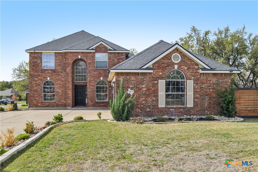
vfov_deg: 42.3
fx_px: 222
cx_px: 129
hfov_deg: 60.3
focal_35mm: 31
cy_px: 86
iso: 400
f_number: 8
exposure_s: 1/640
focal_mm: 21
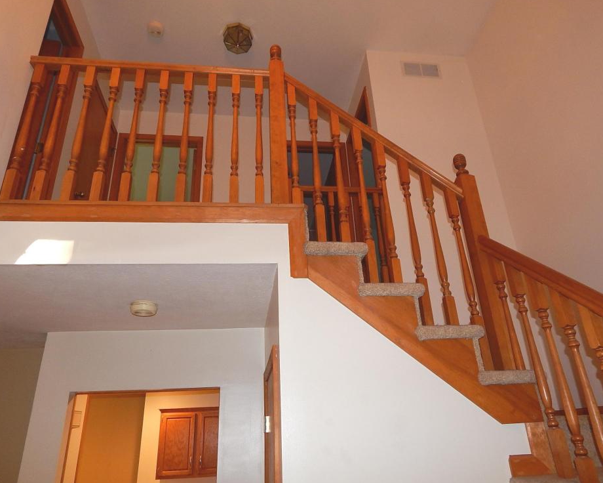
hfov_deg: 68.1
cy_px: 243
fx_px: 446
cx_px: 307
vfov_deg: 56.8
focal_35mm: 25
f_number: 3
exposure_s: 1/30
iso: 200
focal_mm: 4
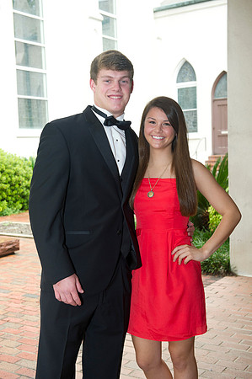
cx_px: 126
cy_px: 190
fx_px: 526
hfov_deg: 26.9
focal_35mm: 50
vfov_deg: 39.6
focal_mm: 50
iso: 800
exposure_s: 1/100
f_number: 5.6
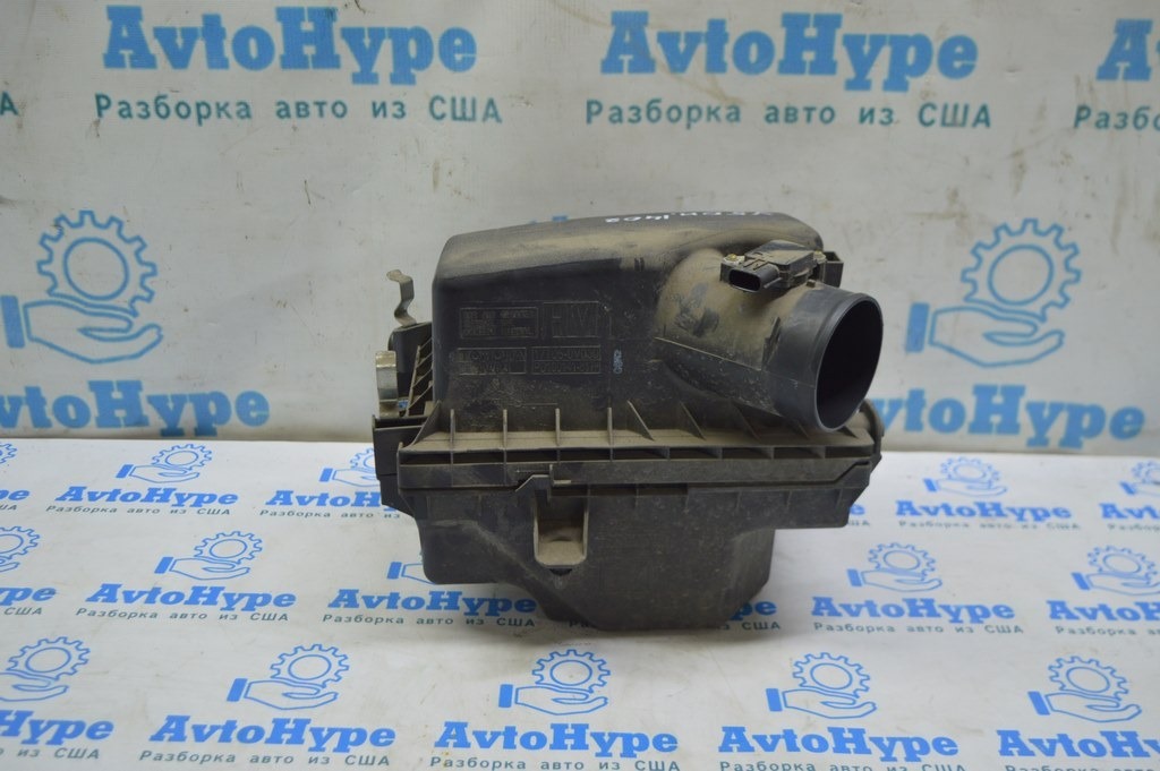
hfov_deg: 51.3
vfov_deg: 35.4
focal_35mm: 38
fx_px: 1207
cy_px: 386
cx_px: 580
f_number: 4
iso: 400
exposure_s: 1/50
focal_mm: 25
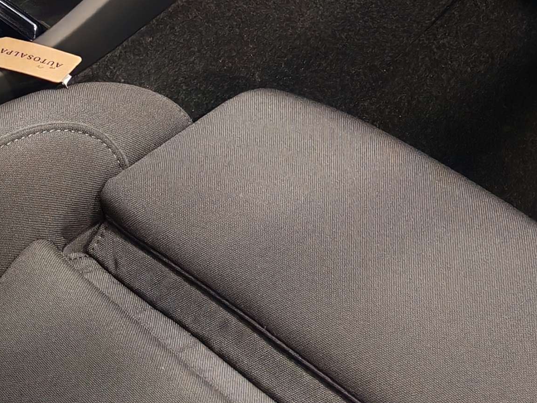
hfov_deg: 16.8
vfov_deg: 12.2
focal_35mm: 117
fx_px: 1815
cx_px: 168
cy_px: -157
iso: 1000
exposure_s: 1/50
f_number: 1.9
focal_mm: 6.12
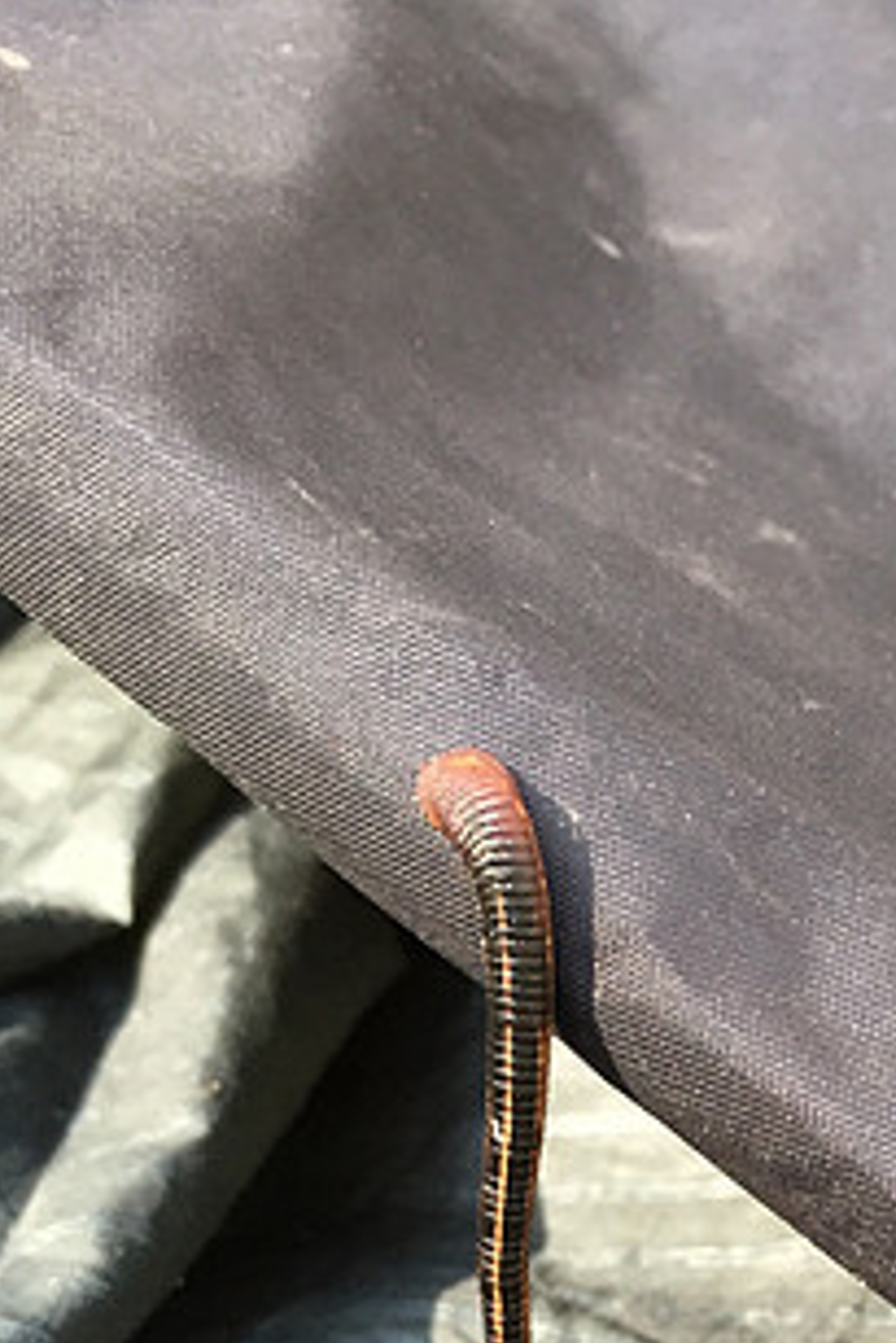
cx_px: 684
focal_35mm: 57
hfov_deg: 23.5
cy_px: 1251
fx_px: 2125
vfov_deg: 32.9
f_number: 2.2
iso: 40
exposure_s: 1/30
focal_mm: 4.15
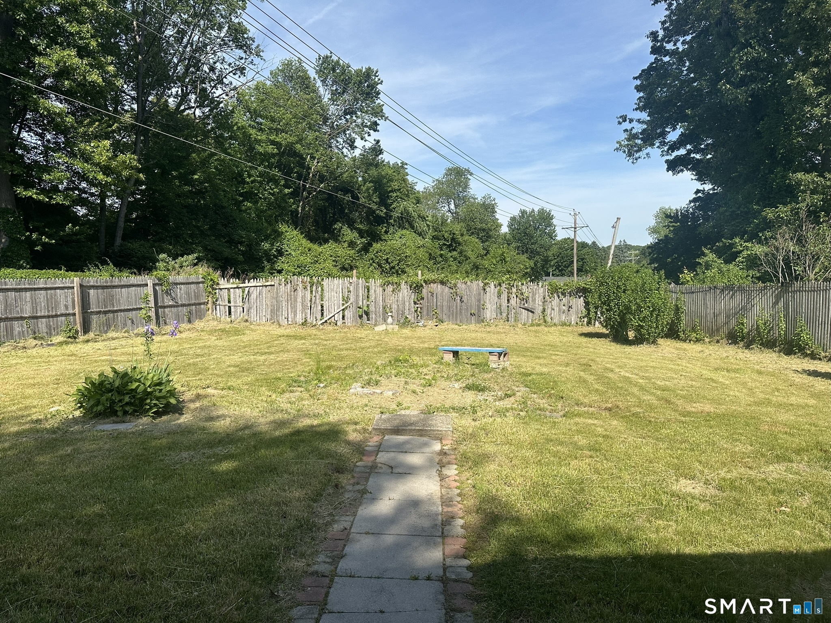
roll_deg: -1.1
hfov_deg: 71.6
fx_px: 576
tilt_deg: -3.2
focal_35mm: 24
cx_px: 416
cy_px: 312
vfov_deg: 56.8
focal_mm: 6.86
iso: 80
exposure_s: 1/4184
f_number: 1.78
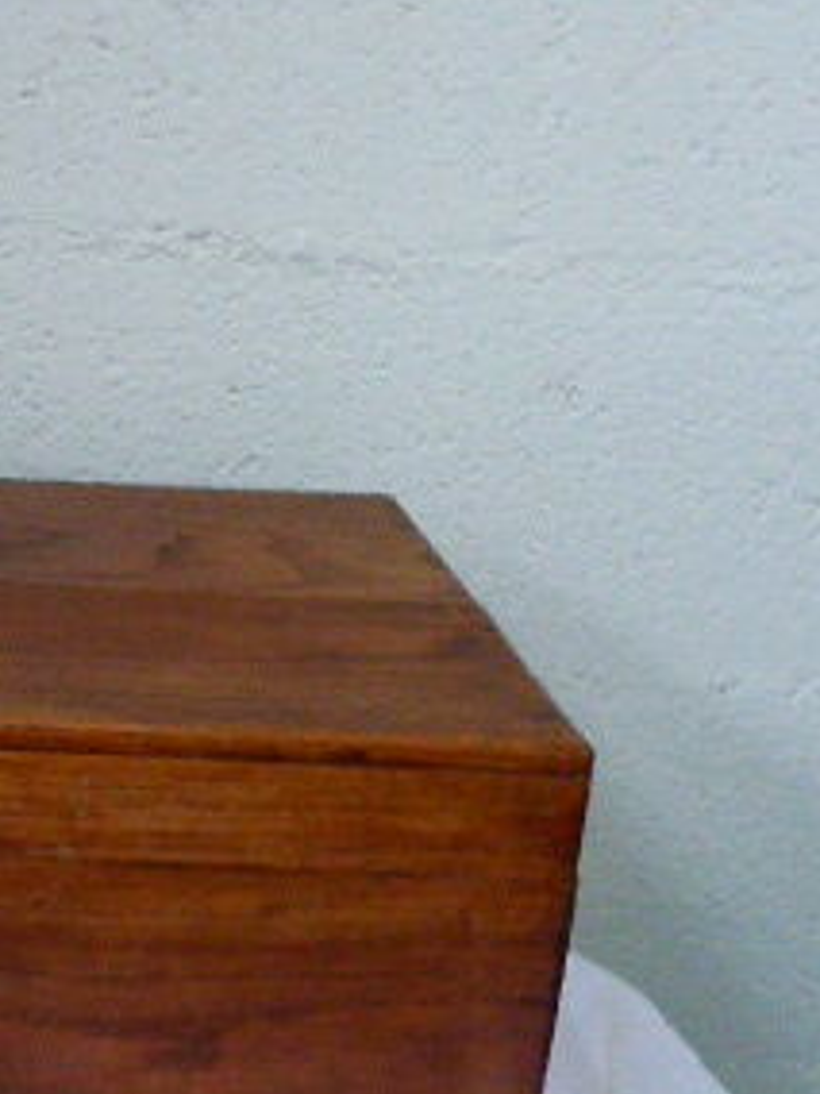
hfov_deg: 25.2
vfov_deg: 35.4
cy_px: 416
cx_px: -65
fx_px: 1706
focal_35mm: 54
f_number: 3.3
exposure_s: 1/6
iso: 400
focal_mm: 4.3
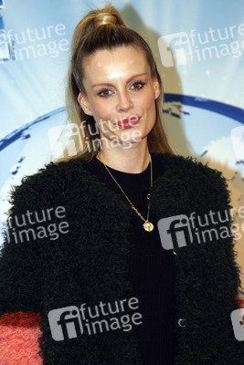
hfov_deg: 9.2
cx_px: 122
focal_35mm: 150
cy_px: 182
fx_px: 1524
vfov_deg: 13.7
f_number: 5.6
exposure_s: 1/100
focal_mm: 100
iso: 160
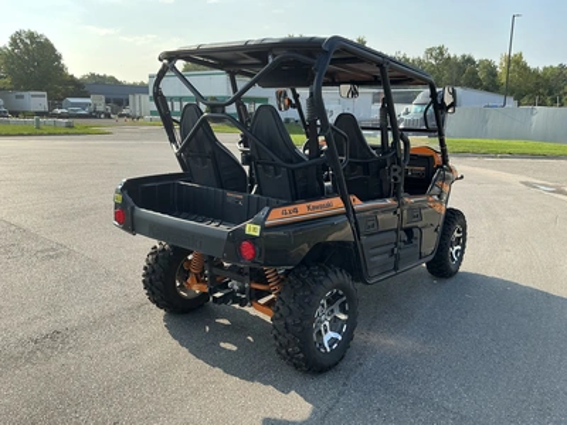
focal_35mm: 28
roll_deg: -0.3
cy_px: 212
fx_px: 459
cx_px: 284
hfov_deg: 63.4
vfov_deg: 49.7
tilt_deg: -8.9
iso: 25
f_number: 1.8
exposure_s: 1/898
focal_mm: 3
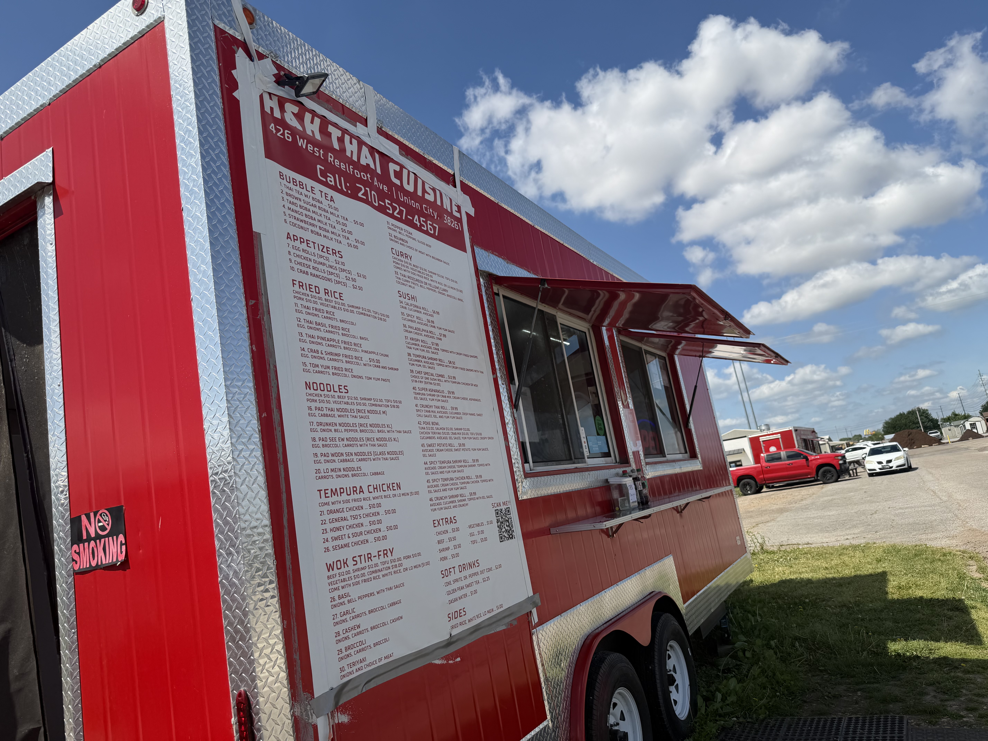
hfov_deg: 71.6
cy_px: 370
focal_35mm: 24
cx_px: 494
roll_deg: +11.0
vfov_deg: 56.8
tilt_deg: +11.9
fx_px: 685
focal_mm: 6.76
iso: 80
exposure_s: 1/6173
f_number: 1.78
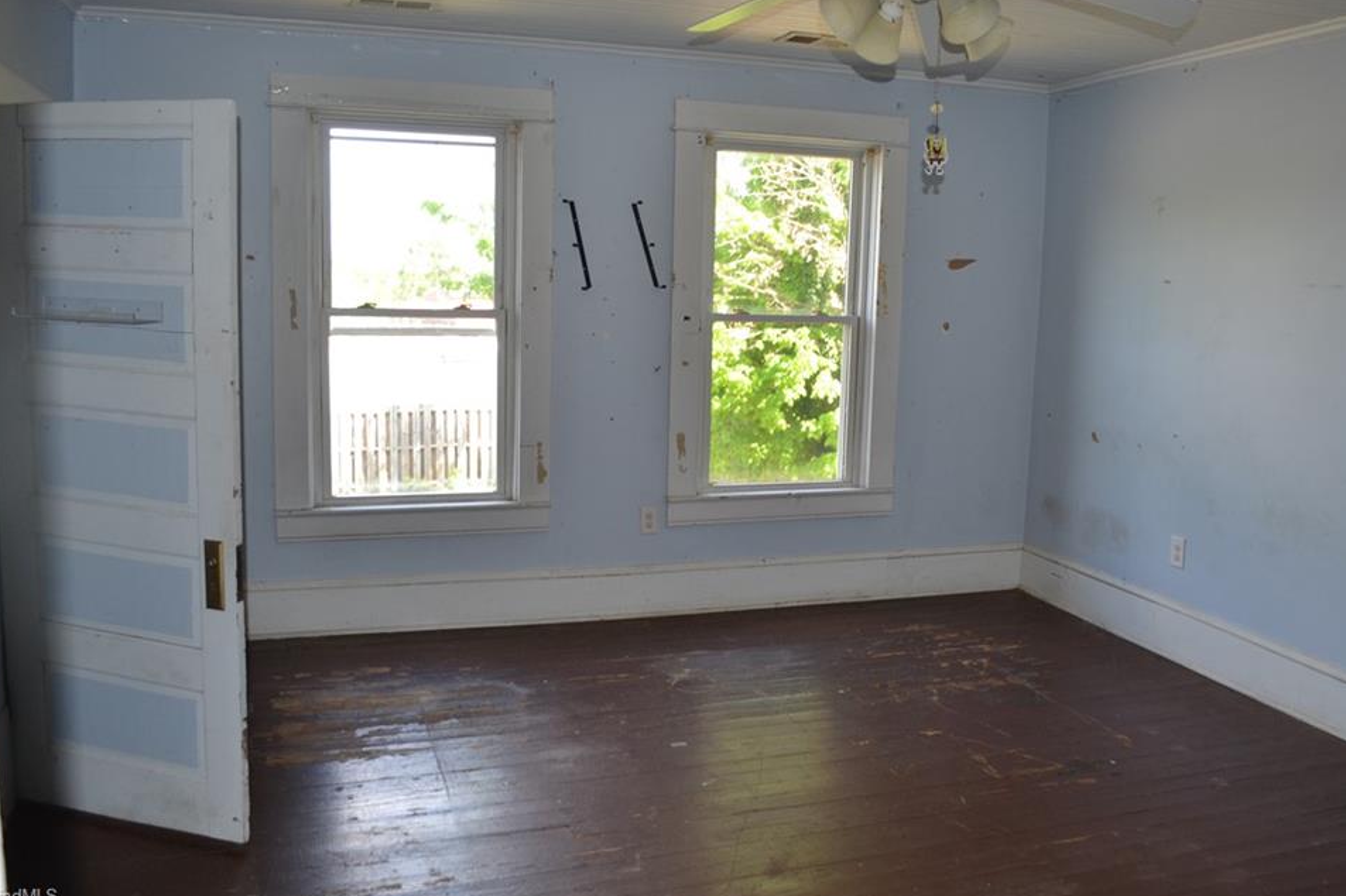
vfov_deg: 44.9
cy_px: 428
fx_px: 1084
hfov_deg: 63.7
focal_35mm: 29
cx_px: 685
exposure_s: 1/125
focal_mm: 18
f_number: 4
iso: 360
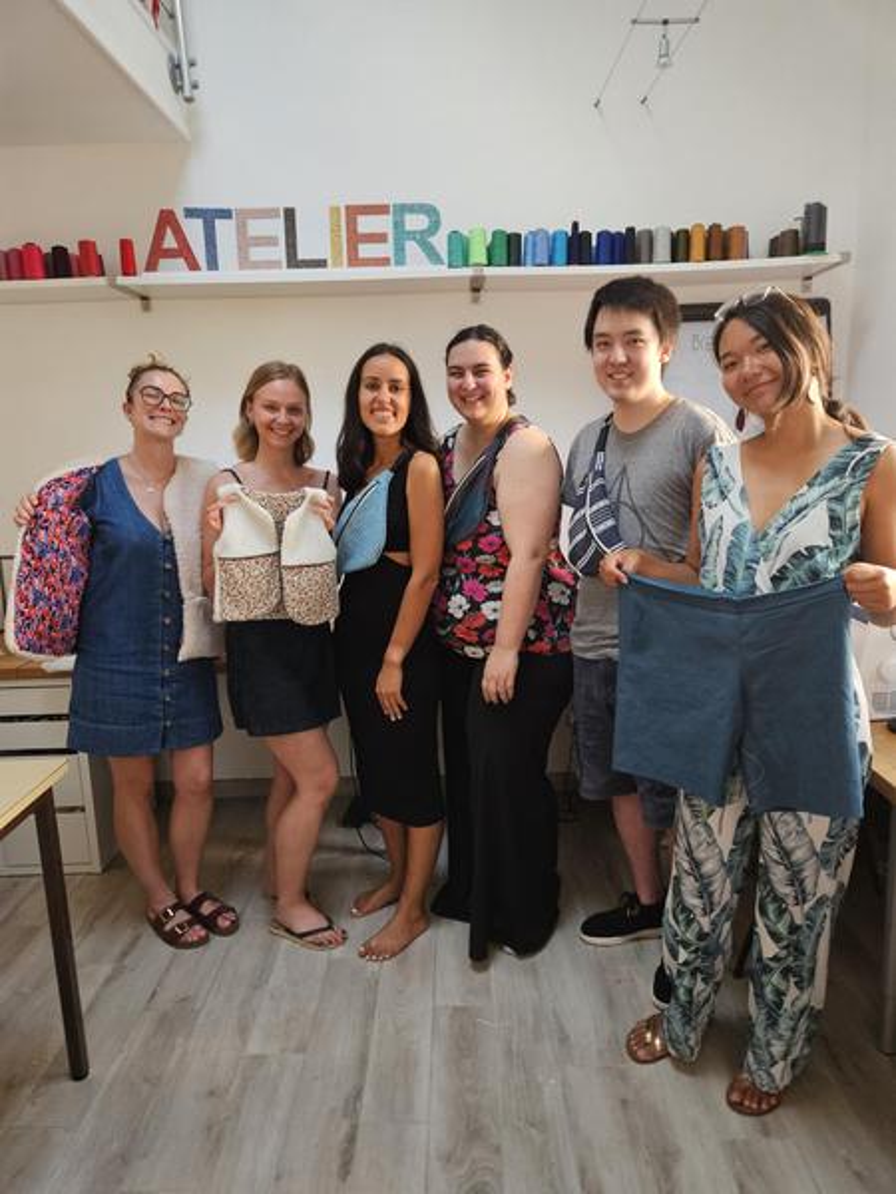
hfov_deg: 58.9
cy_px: 597
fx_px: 794
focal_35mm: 23
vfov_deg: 73.9
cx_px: 448
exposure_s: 1/100
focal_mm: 5.4
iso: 320
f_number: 1.8
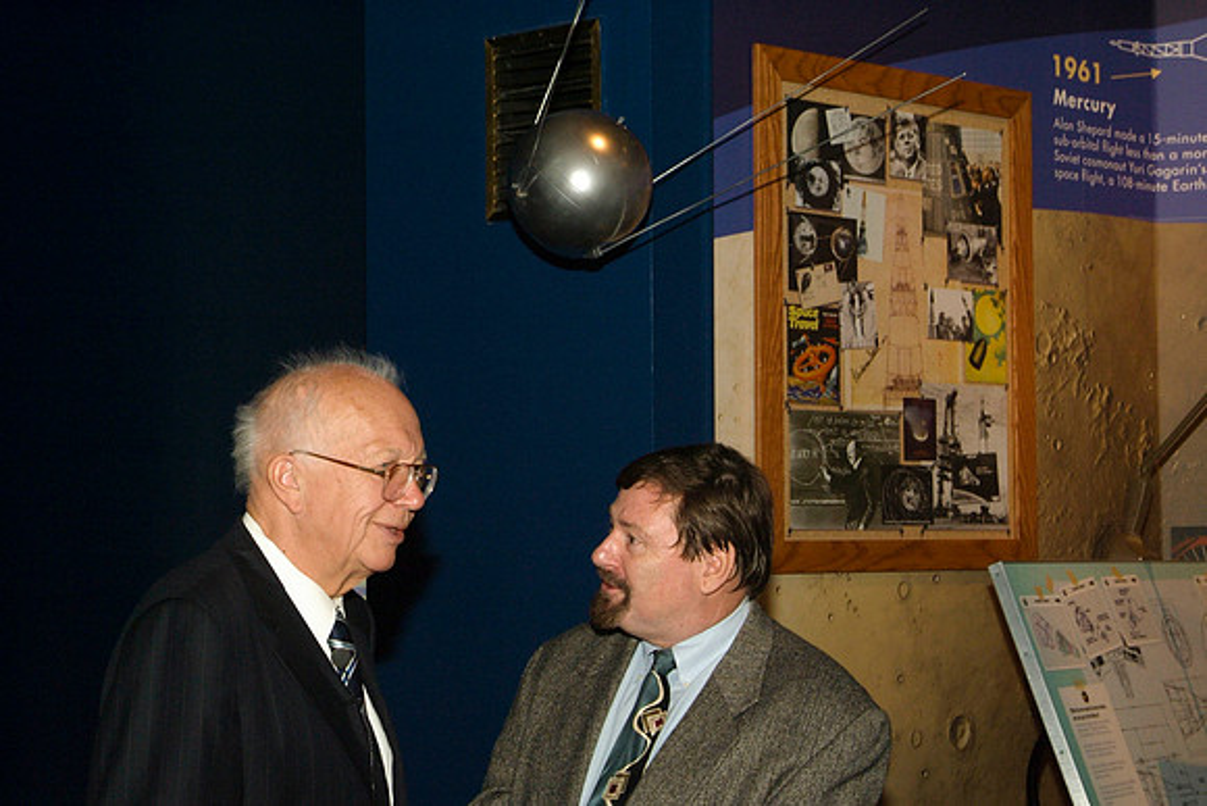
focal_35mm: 63
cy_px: 403
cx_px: 604
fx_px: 2113
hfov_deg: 31.9
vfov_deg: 21.6
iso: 1600
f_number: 13
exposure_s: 1/60
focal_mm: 42
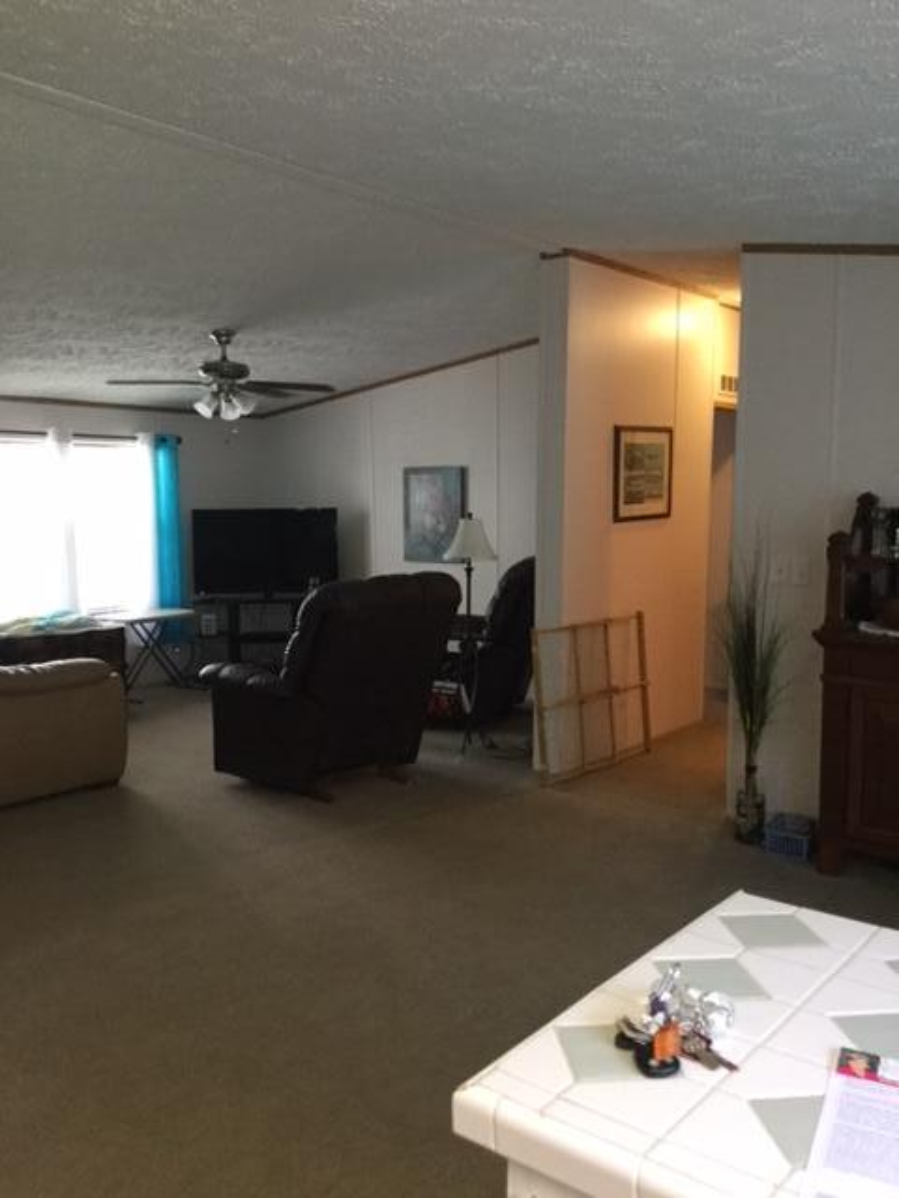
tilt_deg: -7.7
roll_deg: +1.1
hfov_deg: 45.4
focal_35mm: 31
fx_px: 1073
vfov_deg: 58.4
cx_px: 450
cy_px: 599
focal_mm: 3.3
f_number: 2.4
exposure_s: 1/30
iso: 125
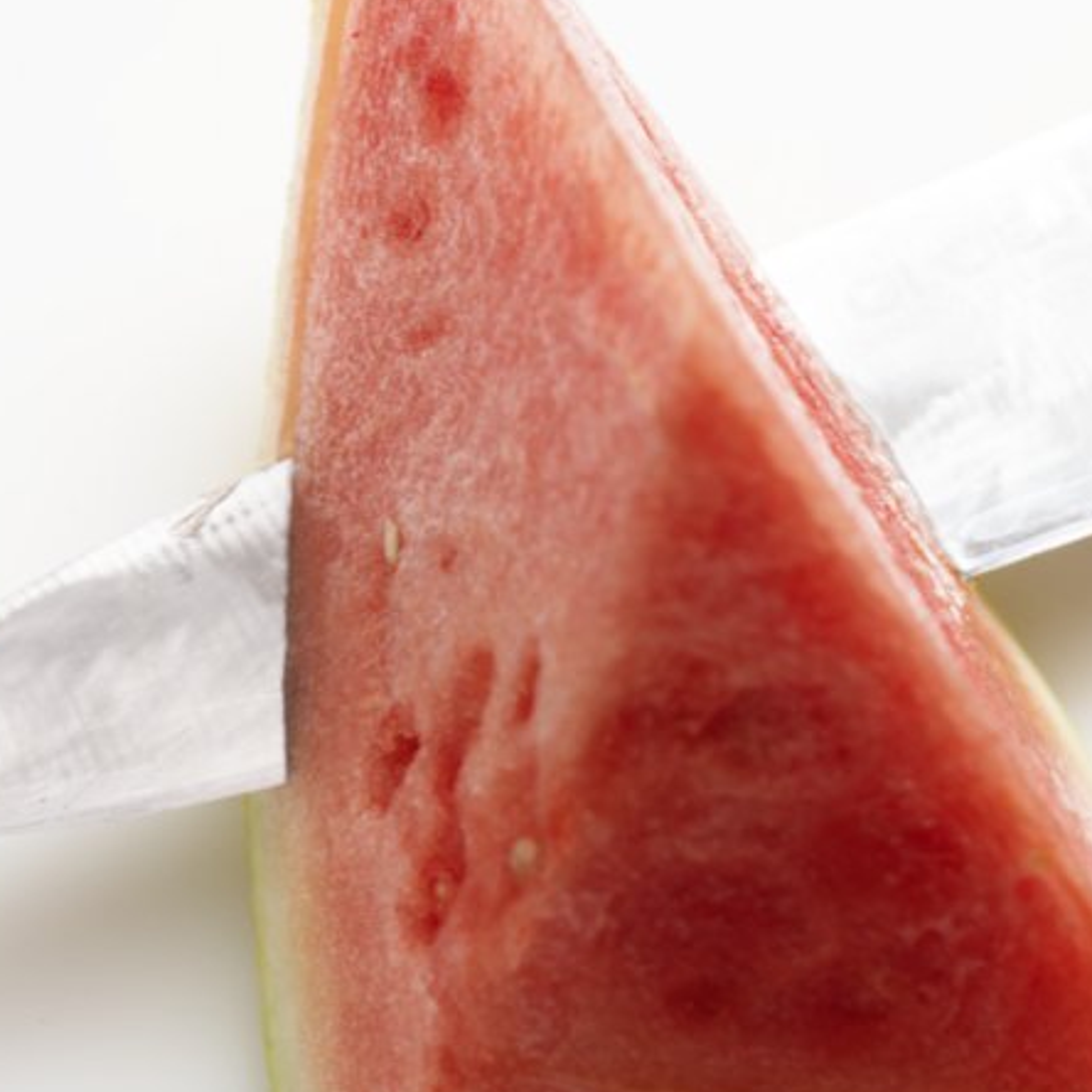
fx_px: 4426
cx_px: 694
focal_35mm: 124
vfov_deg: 14.0
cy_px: 336
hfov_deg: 14.1
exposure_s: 1/200
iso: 200
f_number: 8
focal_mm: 54
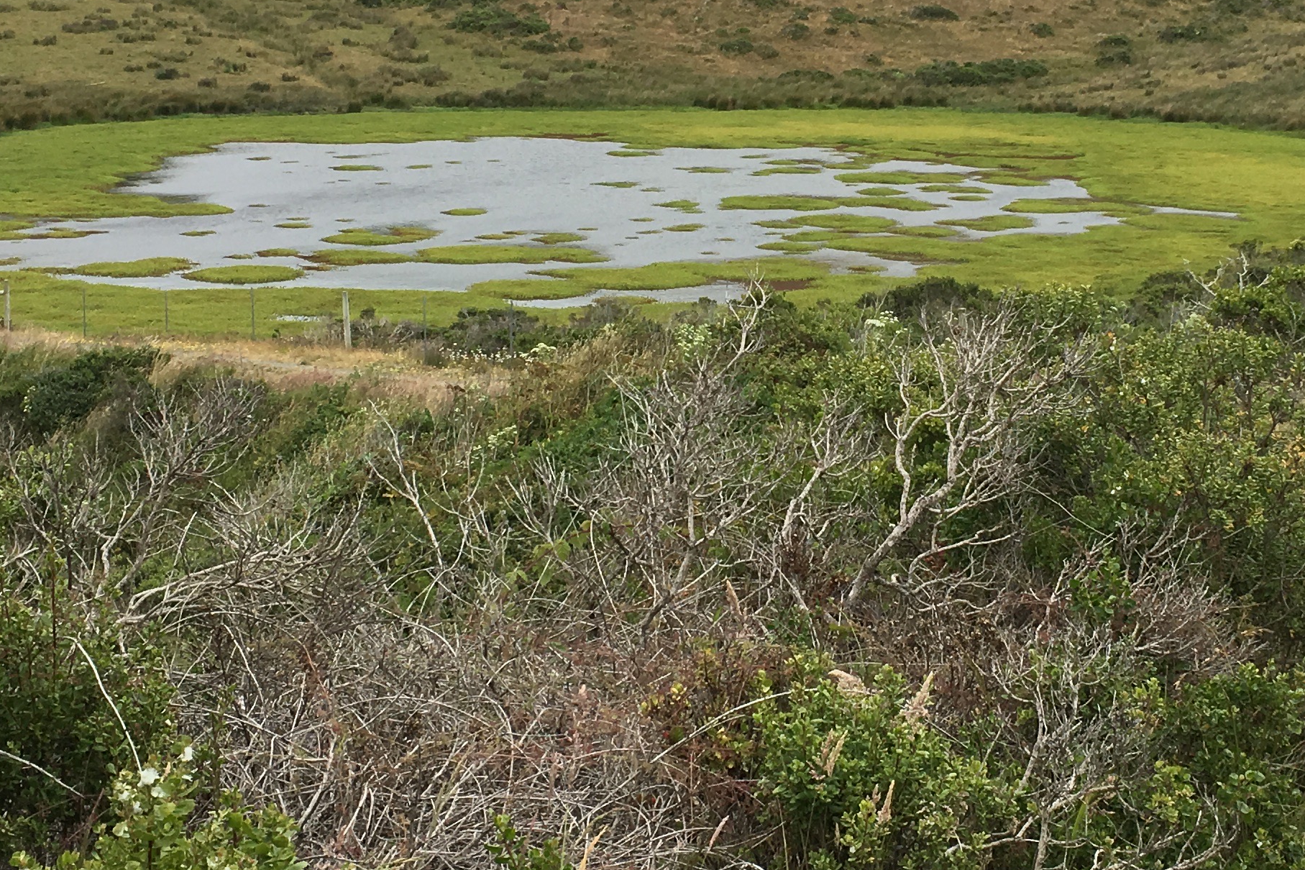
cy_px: 331
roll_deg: -0.5
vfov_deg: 20.3
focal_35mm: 67
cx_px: 766
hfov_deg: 30.0
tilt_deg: -8.4
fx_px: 2429
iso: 25
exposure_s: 1/1538
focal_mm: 4.15
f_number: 2.2
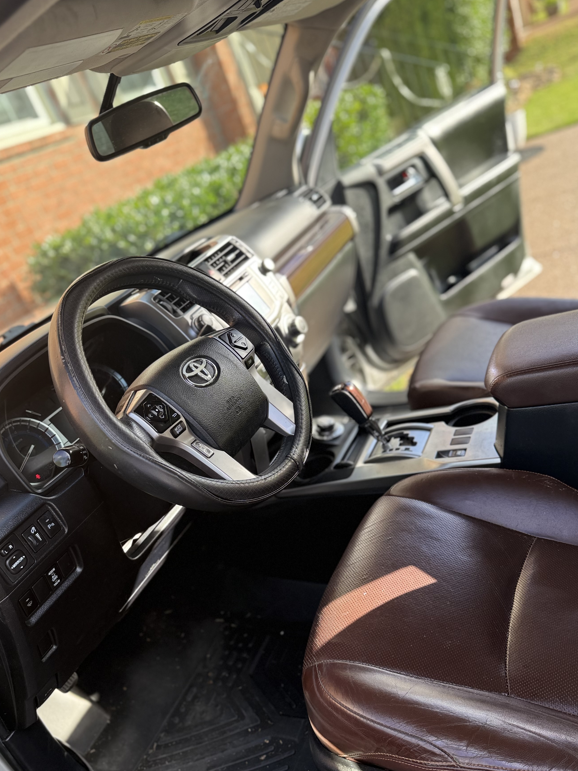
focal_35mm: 28
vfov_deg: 63.2
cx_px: 256
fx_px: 623
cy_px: 437
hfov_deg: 49.6
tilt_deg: -23.3
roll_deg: +24.9
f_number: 1.78
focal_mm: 6.76
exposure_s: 1/481
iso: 100
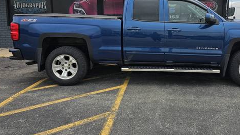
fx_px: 216
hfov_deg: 57.1
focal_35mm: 34
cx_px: 156
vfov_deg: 34.1
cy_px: 38
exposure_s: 1/2000
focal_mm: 6.3
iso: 40
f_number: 1.7
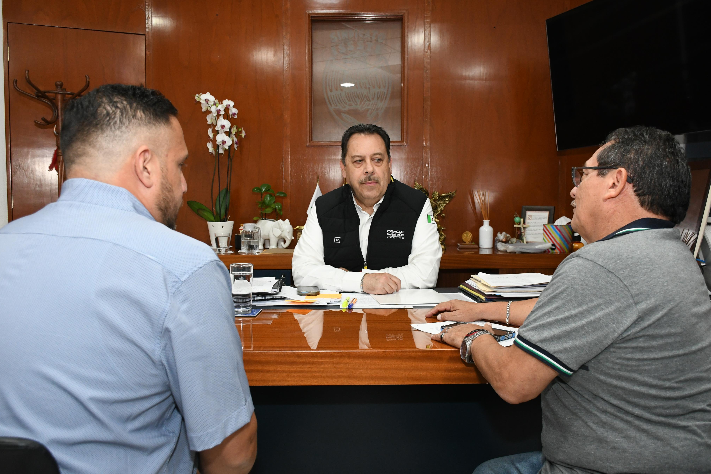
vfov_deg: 38.9
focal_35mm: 34
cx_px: 348
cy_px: 232
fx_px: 671
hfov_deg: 55.8
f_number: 5
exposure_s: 1/100
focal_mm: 22
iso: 2000
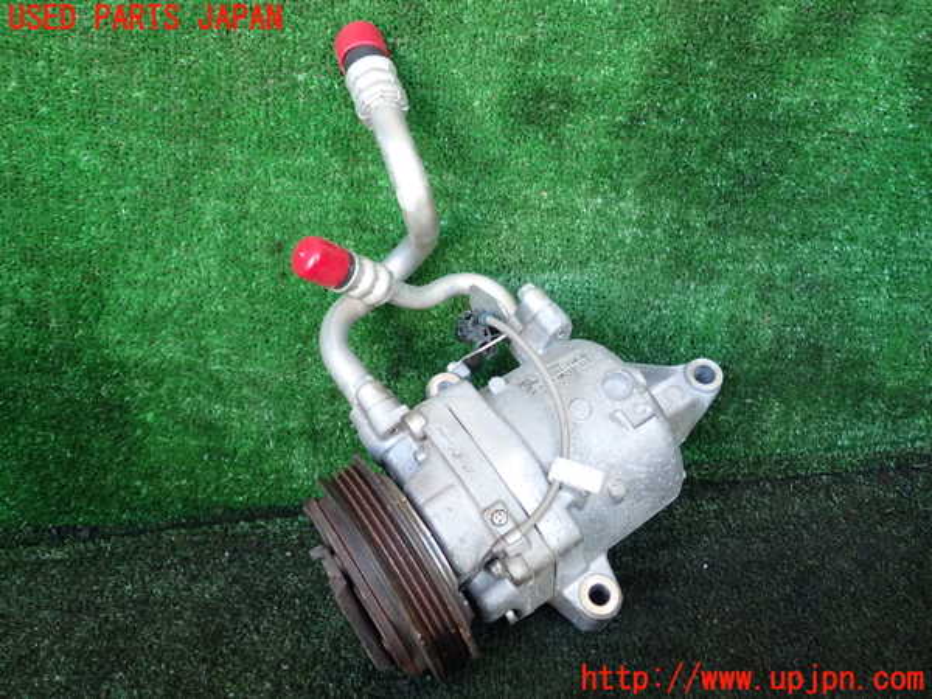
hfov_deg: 60.0
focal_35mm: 30
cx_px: 466
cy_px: 350
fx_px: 808
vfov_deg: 46.8
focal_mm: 5.4
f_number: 2.3
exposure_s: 1/50
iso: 200
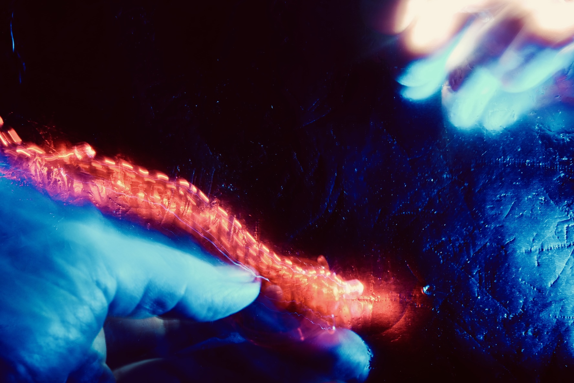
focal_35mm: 75
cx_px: 287
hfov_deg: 27.0
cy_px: 192
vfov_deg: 18.2
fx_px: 1196
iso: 200
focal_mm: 50
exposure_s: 10
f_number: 16
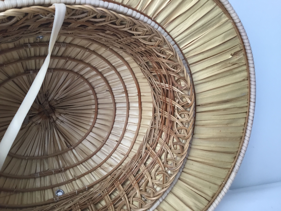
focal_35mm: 31
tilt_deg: -10.6
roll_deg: -3.4
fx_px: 252
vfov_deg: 45.4
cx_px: 140
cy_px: 106
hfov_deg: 58.4
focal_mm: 3.3
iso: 64
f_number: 2.4
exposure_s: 1/33
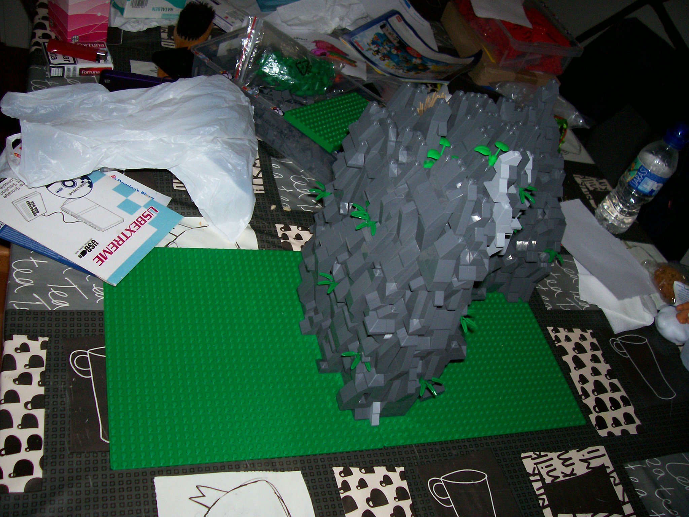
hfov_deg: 54.0
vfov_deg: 41.8
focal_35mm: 34
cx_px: 344
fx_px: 677
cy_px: 258
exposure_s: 1/64
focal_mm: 5.6
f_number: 2.7
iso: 80
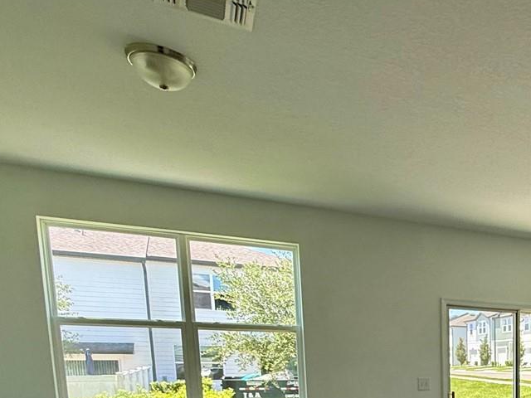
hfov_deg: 45.4
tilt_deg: -6.9
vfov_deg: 35.0
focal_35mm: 35
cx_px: 518
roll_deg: +0.3
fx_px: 537
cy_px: 437
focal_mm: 2.22
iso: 64
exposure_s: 1/213
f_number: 2.2
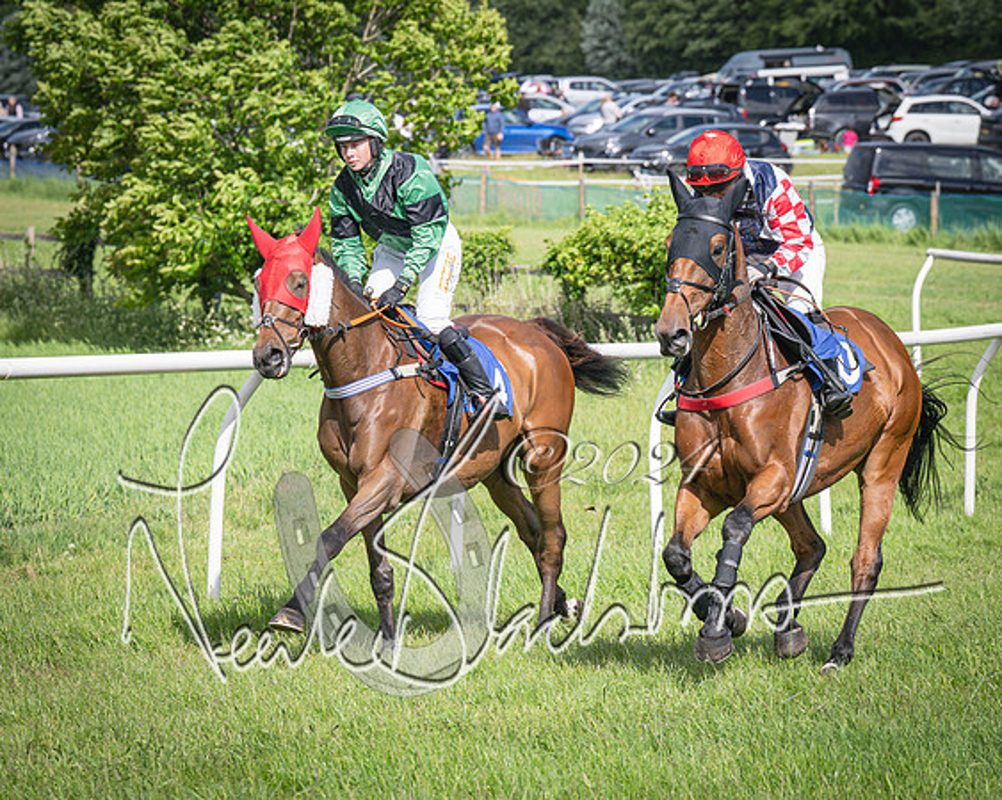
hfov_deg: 9.8
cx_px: 331
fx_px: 5852
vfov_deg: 7.8
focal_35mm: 197
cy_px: 401
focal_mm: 105
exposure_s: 1/2500
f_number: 5
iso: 400
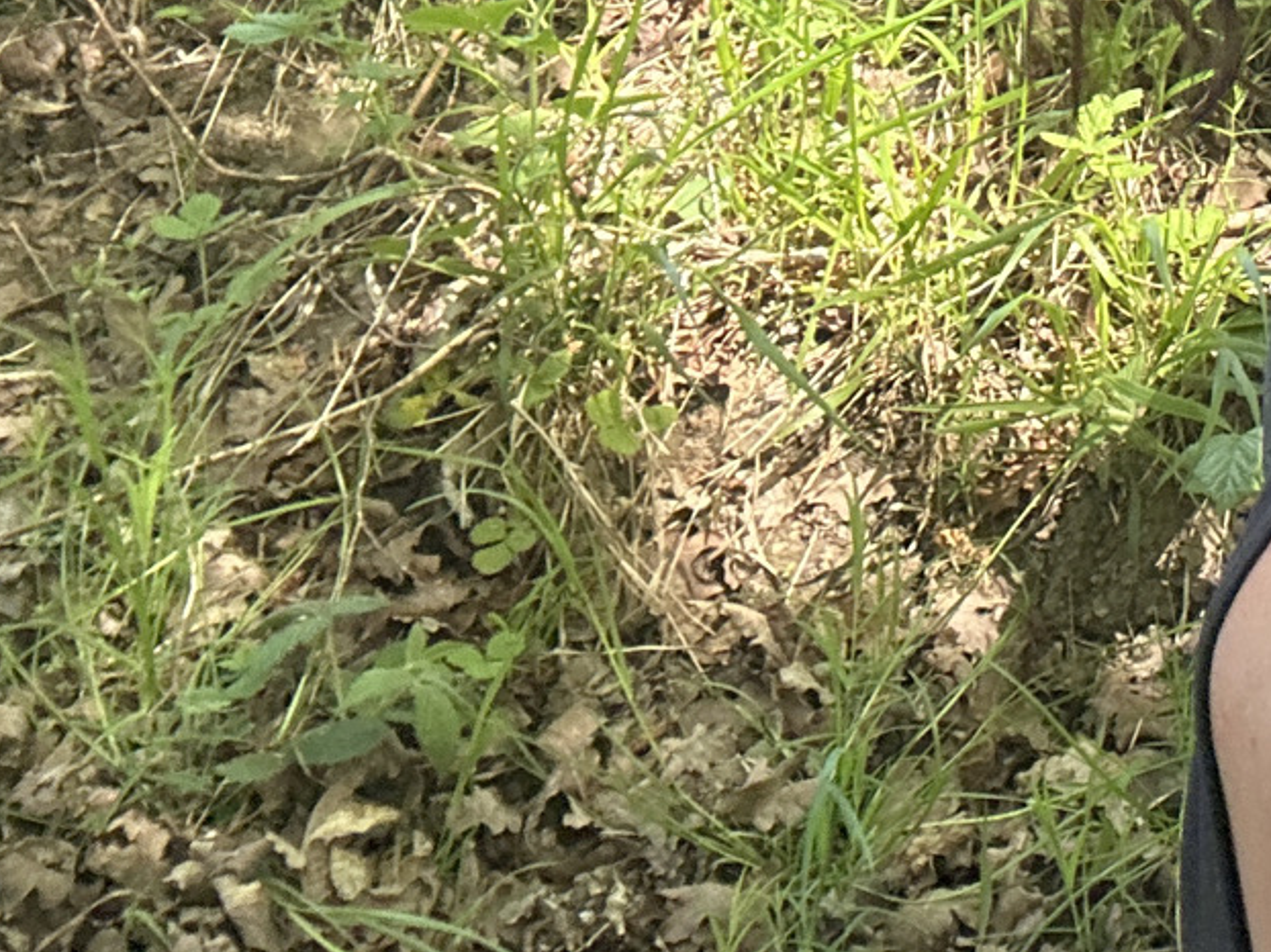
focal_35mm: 74
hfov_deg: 23.2
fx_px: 2716
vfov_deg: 18.0
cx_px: 1674
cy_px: -411
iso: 64
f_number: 1.9
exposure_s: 1/121
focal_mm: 2.69
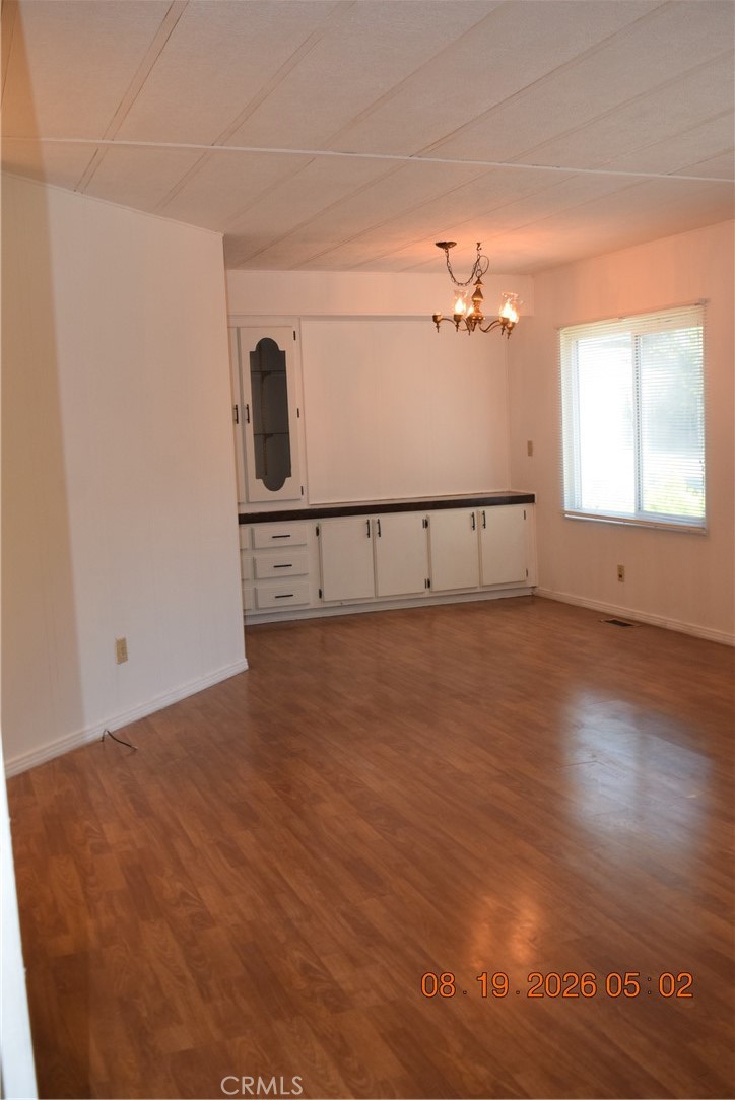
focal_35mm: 36
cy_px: 550
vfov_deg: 53.1
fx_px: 1101
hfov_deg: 36.9
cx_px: 368
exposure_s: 1/125
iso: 800
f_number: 5.6
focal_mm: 24
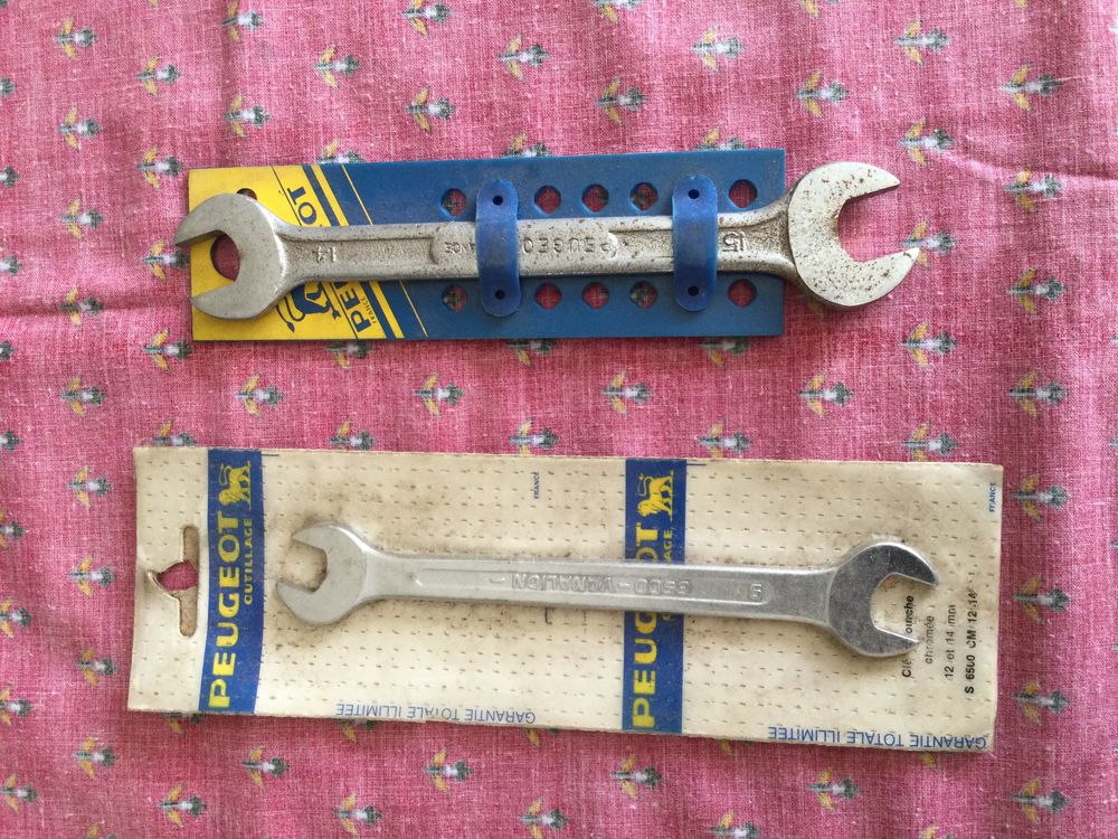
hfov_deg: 58.4
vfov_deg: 45.4
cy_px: 420
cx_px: 559
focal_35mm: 31
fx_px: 1001
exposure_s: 1/33
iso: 50
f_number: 2.4
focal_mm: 3.3
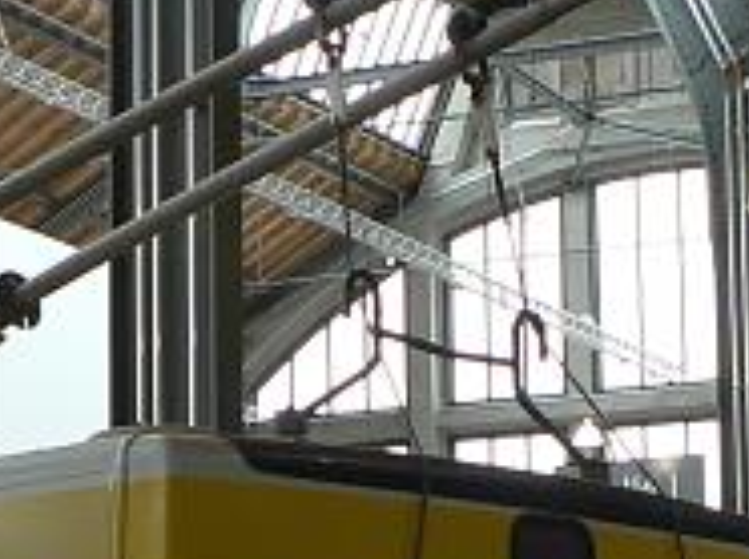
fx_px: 3349
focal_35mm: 155
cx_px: 358
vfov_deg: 9.5
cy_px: 603
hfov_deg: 12.8
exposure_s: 1/100
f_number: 2.8
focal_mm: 6
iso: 80
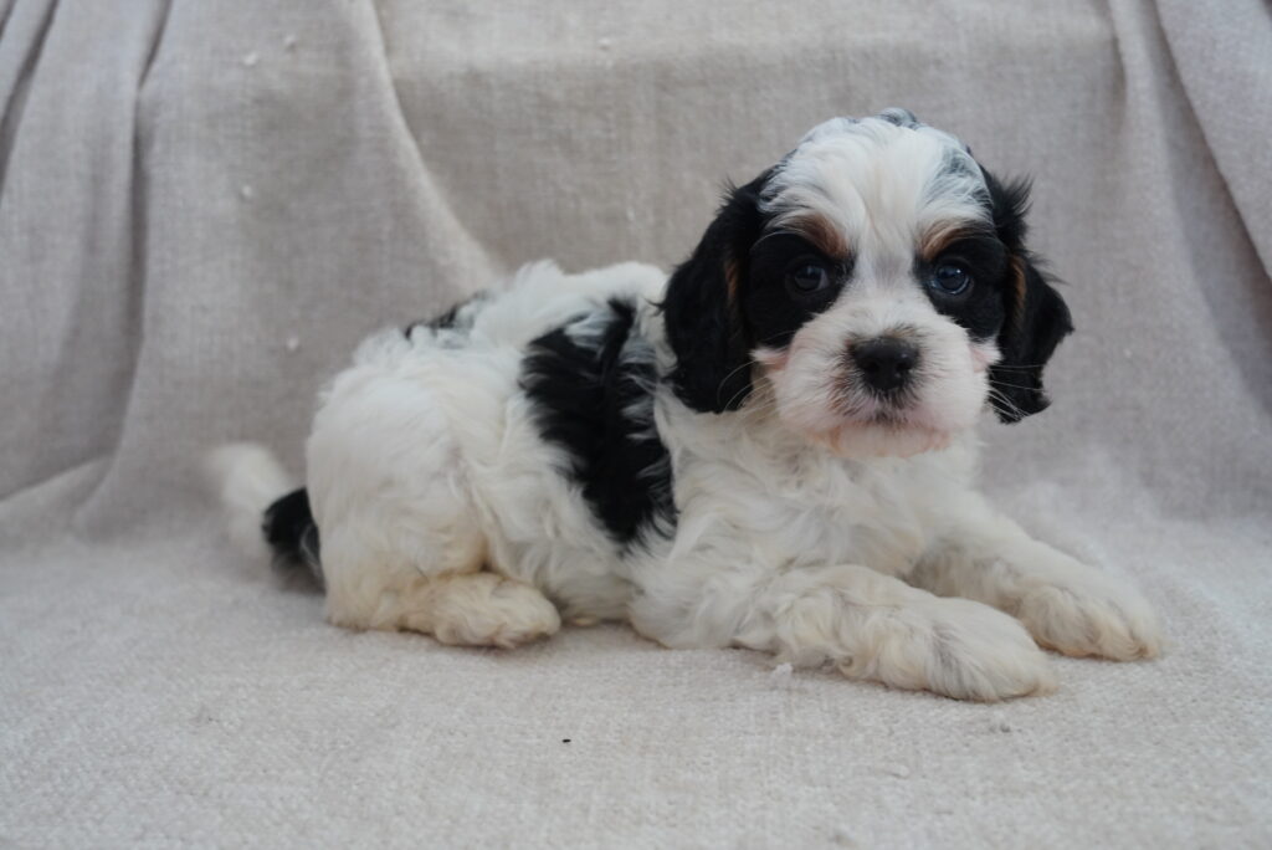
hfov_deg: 53.1
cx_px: 636
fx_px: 1273
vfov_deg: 36.9
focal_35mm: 36
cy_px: 425
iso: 1600
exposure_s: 1/60
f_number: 4
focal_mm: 24
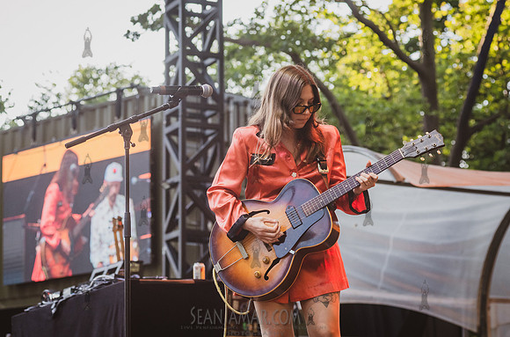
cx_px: 257
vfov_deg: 13.7
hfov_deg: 20.7
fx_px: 1398
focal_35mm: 99
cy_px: 152
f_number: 4.5
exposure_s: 1/1250
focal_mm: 86
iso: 2000
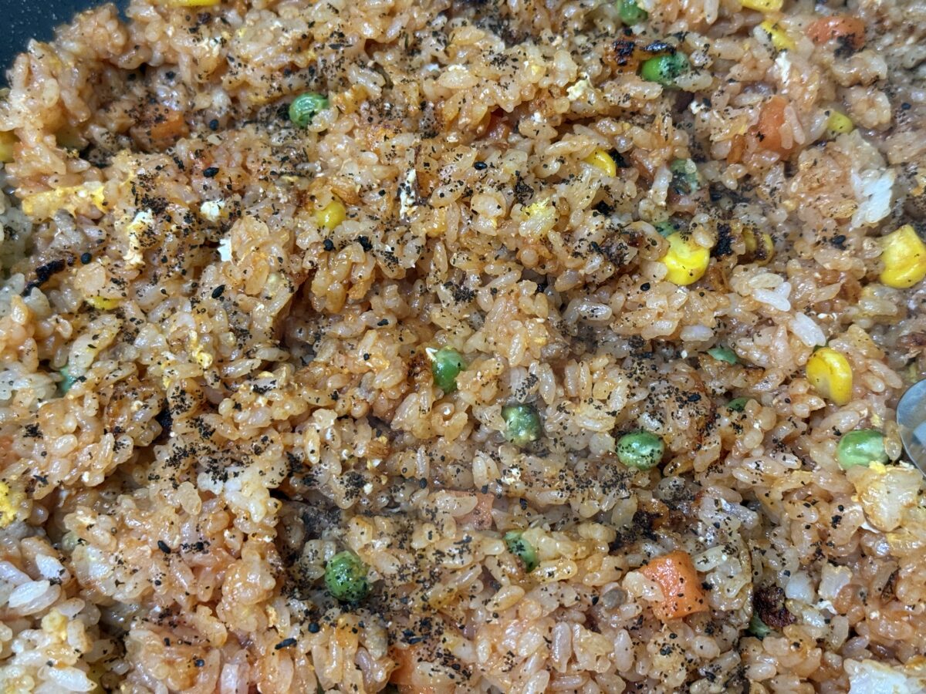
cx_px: 463
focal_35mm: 48
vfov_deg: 30.3
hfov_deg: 39.7
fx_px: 1284
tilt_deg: -64.2
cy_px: 347
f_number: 1.78
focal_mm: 6.76
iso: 320
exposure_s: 1/40
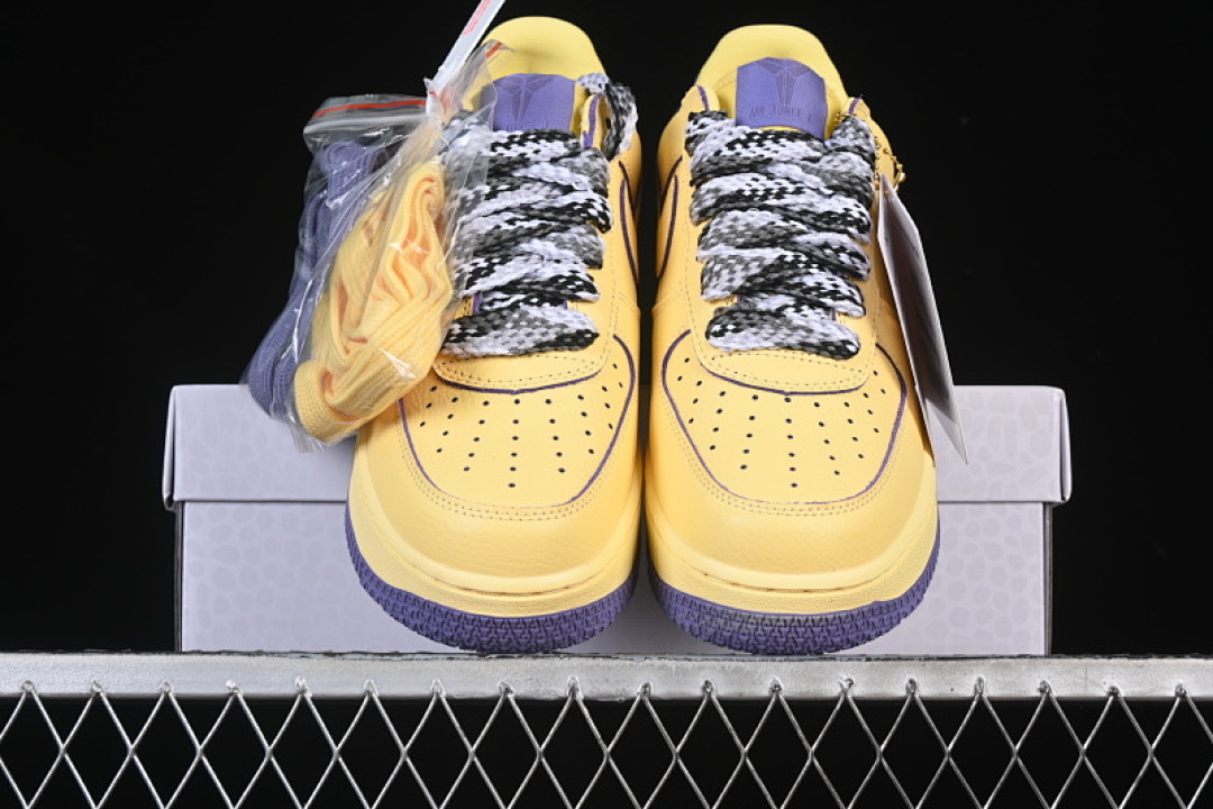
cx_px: 606
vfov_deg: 18.2
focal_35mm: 75
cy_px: 404
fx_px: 2527
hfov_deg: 27.0
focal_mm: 50
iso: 160
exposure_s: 1/80
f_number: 8
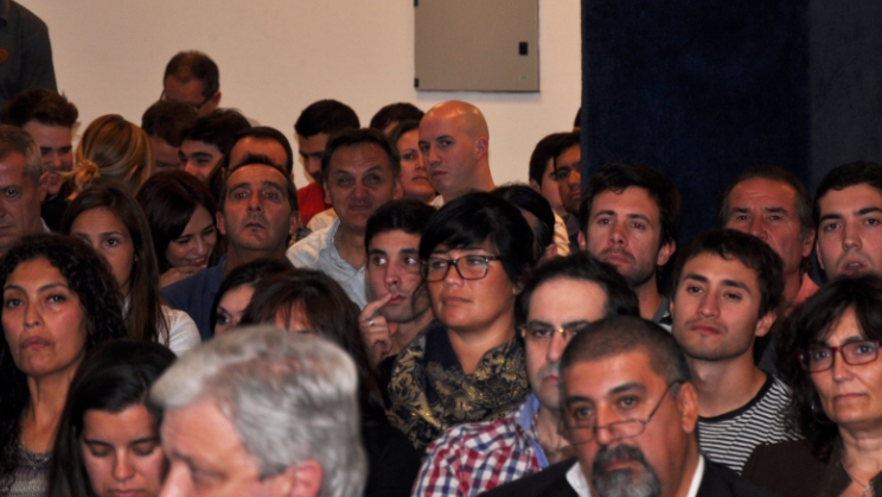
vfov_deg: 5.4
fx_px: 5304
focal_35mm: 227
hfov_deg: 9.5
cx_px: 539
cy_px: 165
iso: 200
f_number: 5.6
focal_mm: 105
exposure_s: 1/100
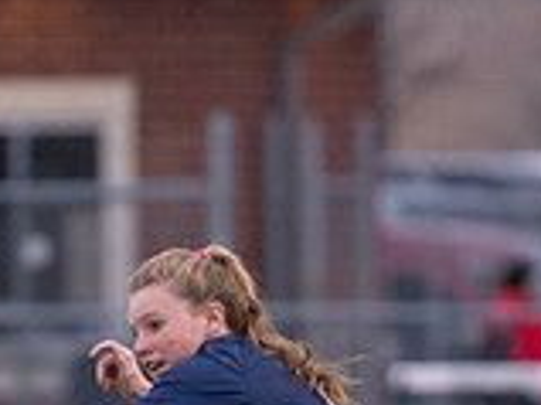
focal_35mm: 1318
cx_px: 189
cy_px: 510
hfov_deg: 1.5
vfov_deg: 1.1
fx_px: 20583
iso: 2000
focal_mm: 280
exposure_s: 1/1000
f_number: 4
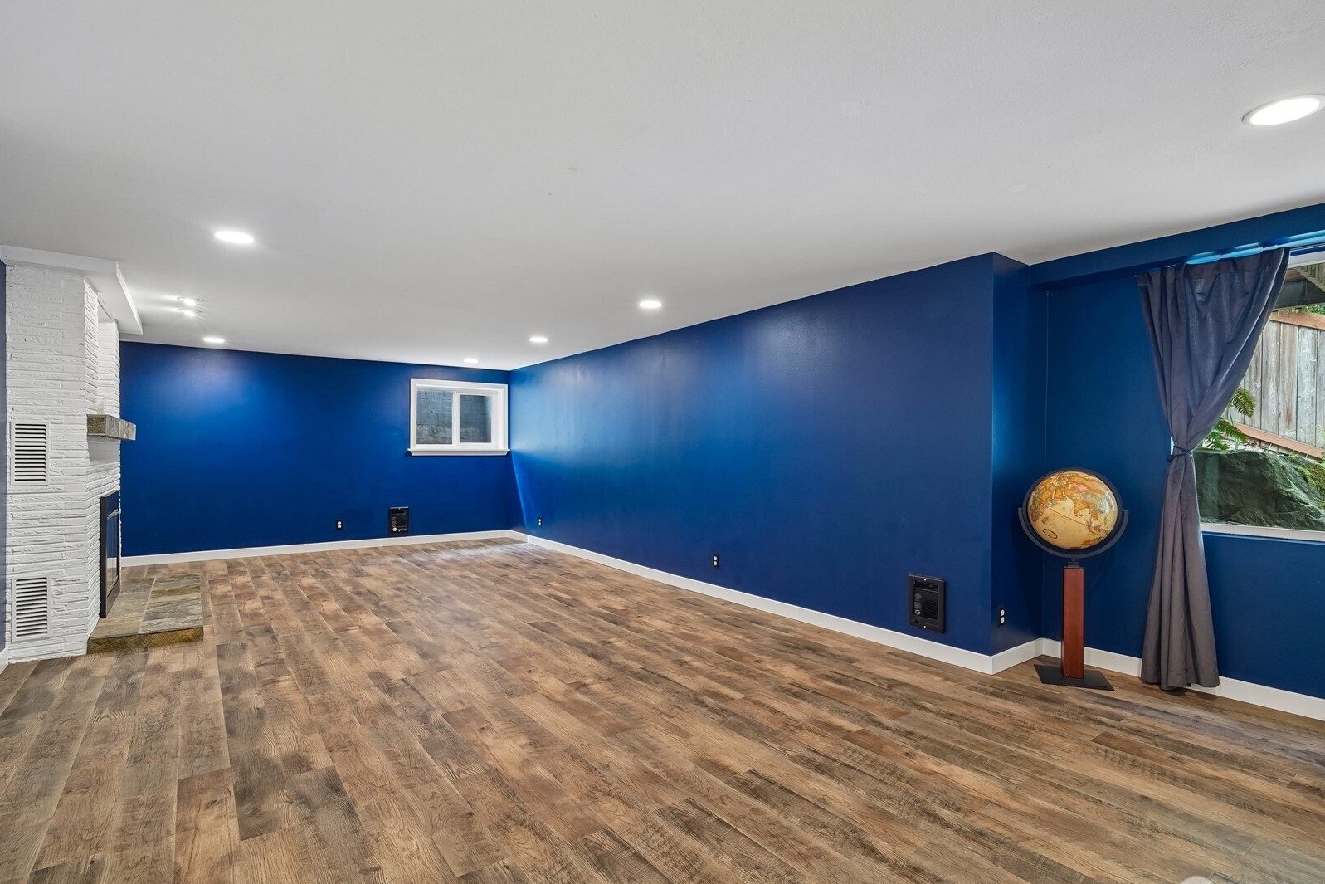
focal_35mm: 17
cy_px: 459
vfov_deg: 70.4
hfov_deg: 93.3
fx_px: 626
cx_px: 674
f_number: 8
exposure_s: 1/6
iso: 1600
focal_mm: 16
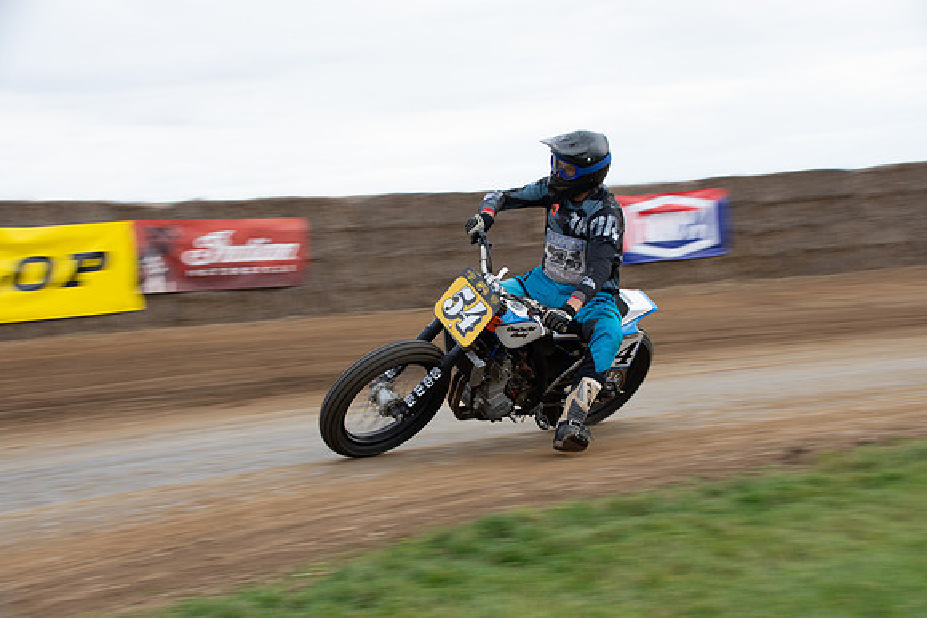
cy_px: 309
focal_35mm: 69
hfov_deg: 29.2
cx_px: 464
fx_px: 1777
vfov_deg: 19.7
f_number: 8
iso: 320
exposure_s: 1/125
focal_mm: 46
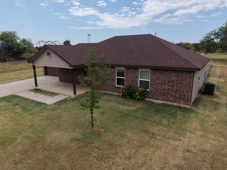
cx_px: 114
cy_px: 85
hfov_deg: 69.4
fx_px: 164
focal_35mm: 25
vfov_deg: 54.9
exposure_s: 1/6000
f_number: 1.8
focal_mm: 8.67
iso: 290
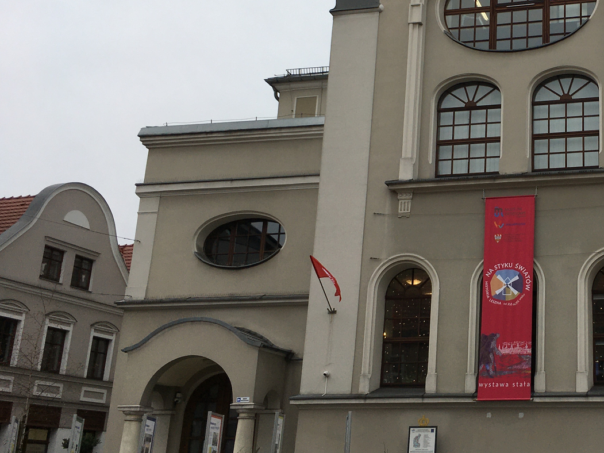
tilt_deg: +18.1
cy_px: 174
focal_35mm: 53
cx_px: 546
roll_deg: -1.9
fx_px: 925
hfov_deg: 34.2
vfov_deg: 27.4
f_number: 2.2
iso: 25
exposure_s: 1/680
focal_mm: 4.15
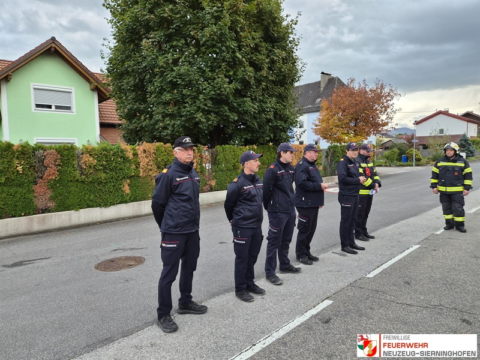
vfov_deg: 58.9
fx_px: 319
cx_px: 240
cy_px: 180
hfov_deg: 73.9
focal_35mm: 23
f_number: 1.8
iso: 50
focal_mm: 5.4
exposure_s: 1/620
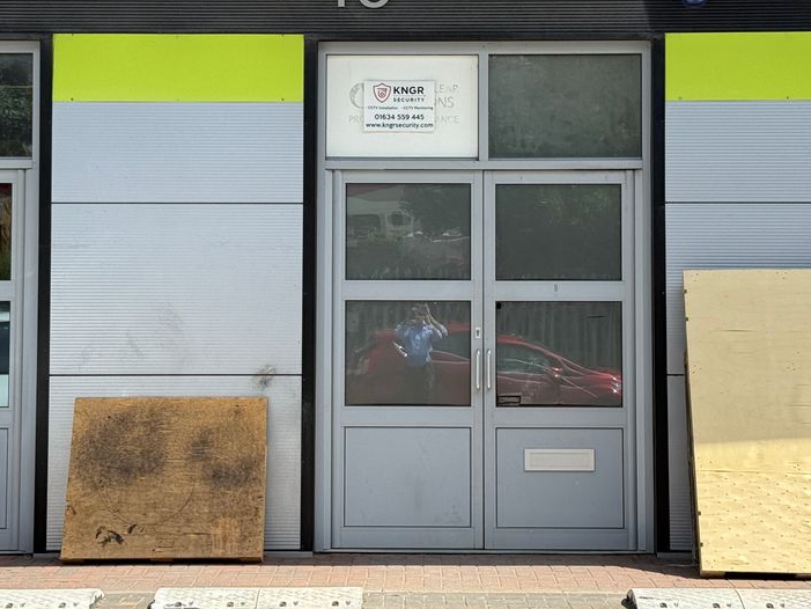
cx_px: 399
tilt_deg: +4.2
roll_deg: -0.1
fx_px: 1781
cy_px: 200
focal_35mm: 76
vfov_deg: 19.3
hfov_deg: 25.7
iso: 100
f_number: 1.78
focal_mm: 6.76
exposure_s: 1/2494
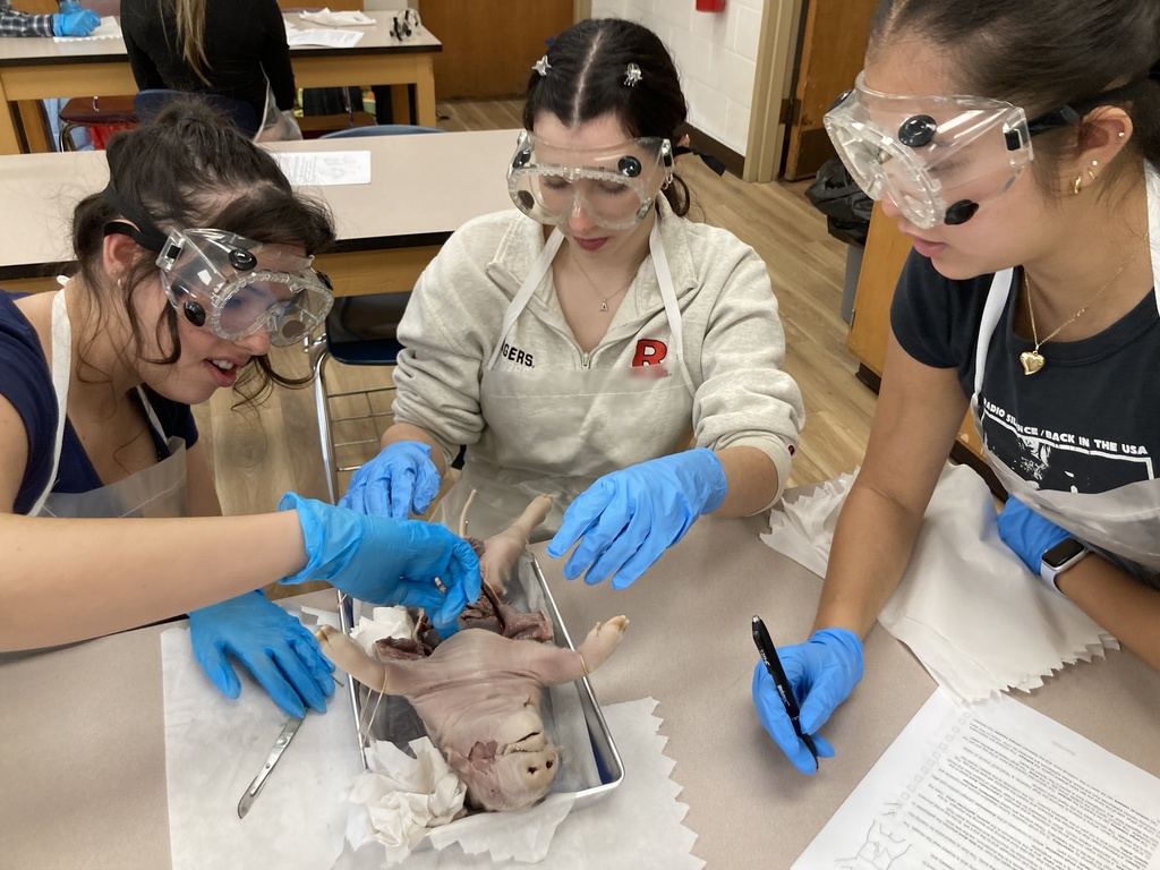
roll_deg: -2.3
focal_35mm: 28
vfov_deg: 49.7
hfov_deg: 63.4
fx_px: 938
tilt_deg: -30.5
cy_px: 435
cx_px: 580
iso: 80
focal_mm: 3.99
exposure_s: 1/113
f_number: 1.8
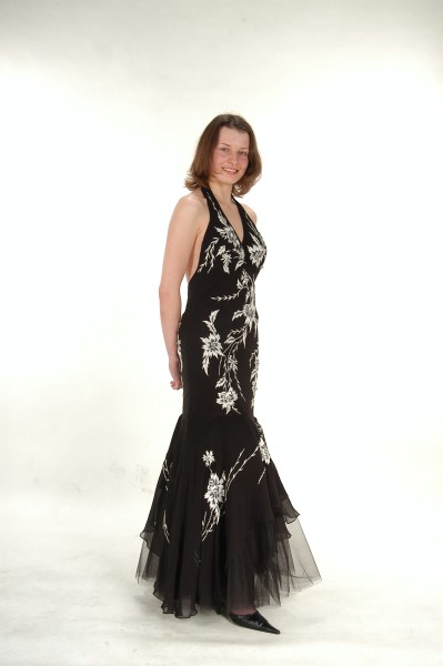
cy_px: 333
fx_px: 832
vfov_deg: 43.6
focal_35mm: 45
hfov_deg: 29.8
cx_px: 222
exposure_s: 1/125
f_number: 8
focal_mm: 30
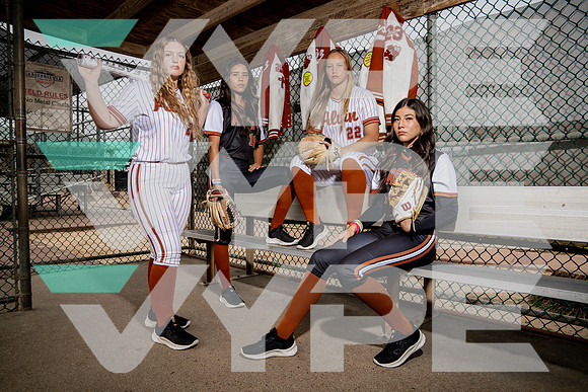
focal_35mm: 24
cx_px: 294
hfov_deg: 73.7
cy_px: 196
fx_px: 392
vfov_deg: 53.2
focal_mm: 24
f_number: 8
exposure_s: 1/250
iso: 100
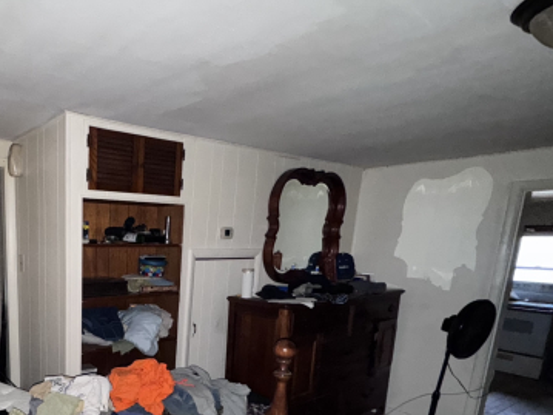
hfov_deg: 61.3
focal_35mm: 26
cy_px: 321
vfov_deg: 50.4
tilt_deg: -11.8
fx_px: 415
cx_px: 104
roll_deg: -0.6
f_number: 2.2
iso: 400
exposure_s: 1/16
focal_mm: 2.22
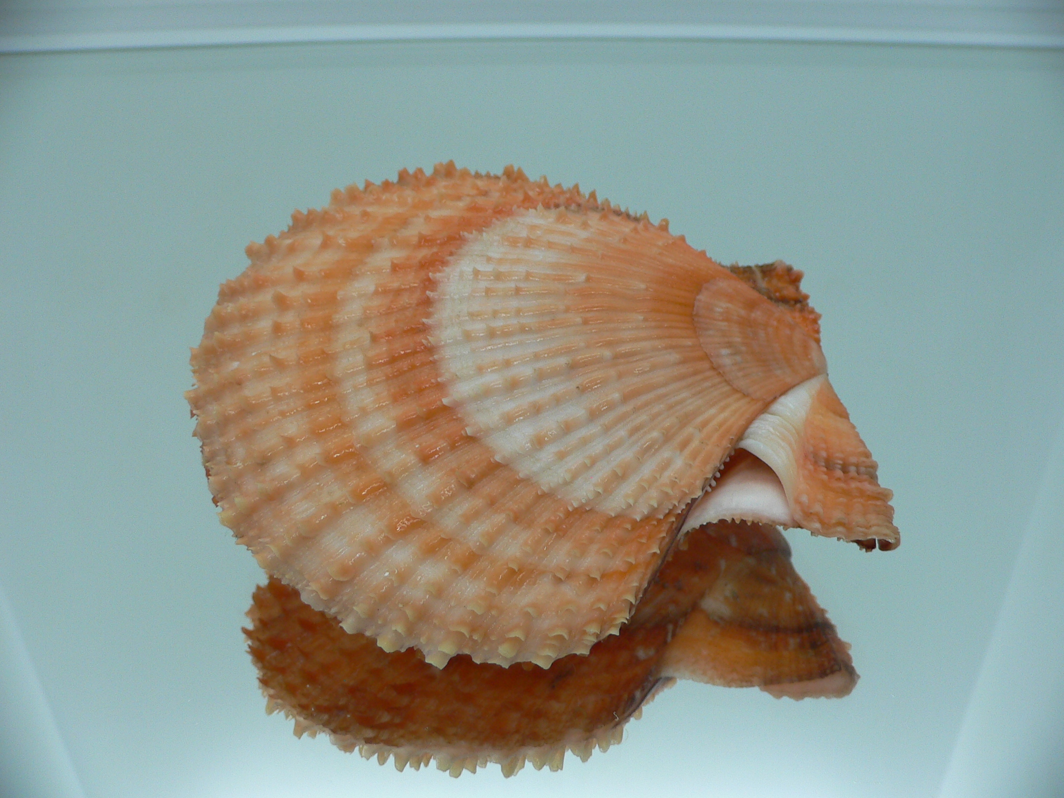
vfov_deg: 40.7
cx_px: 532
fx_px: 1076
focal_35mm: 35
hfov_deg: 52.6
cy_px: 399
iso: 80
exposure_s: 1/60
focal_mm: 4.6
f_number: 2.8
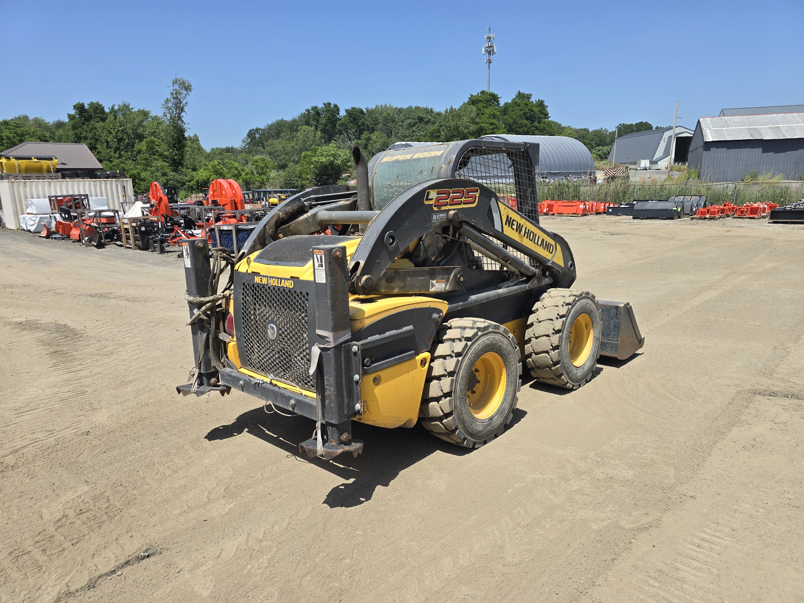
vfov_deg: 58.9
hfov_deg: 73.9
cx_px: 402
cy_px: 302
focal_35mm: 23
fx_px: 534
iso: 12
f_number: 1.7
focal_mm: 6.3
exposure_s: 1/834
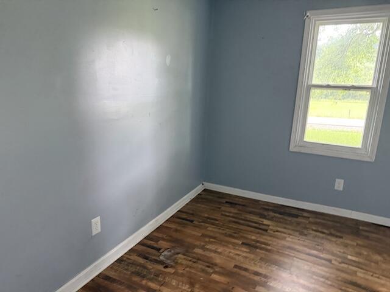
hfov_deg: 71.6
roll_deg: -1.8
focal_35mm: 24
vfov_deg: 56.8
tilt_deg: -11.7
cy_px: 146
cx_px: 195
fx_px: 270
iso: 500
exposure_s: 1/60
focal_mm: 6.76
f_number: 1.78
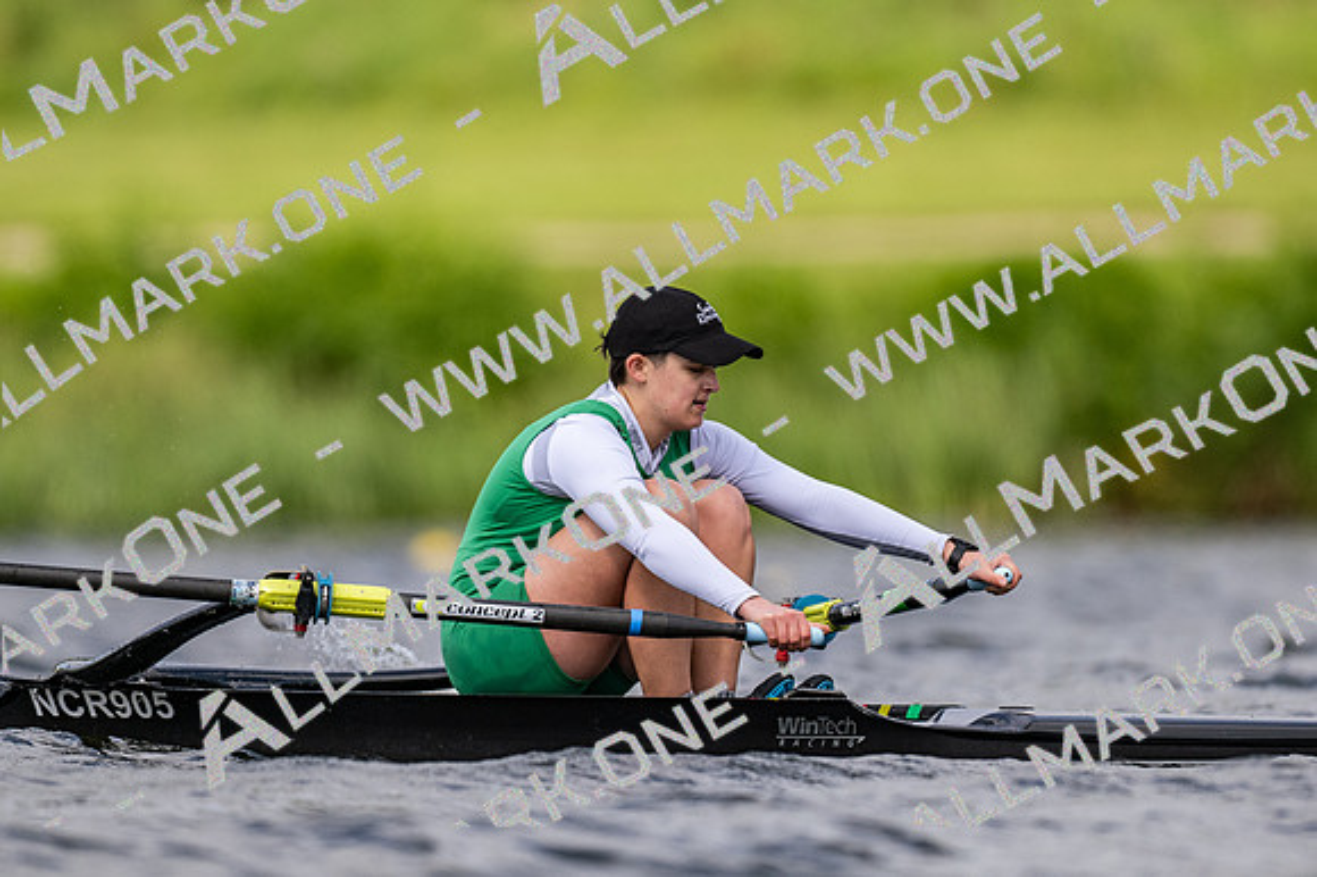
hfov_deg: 2.3
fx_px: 32905
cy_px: 438
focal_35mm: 900
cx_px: 658
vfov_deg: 1.5
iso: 400
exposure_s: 1/2500
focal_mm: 600
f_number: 4
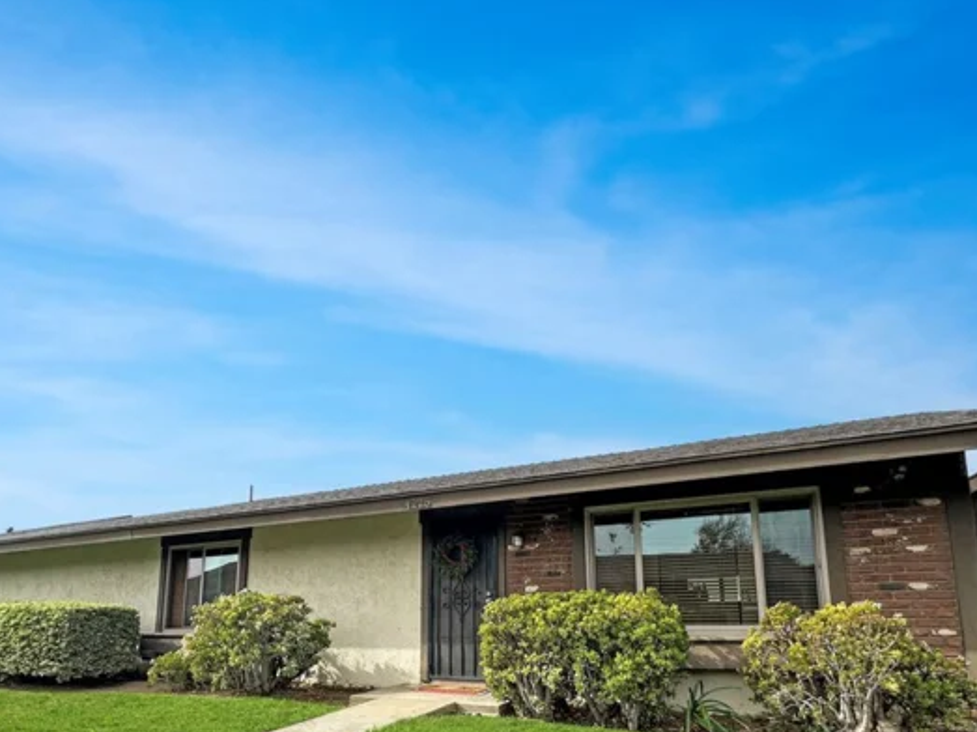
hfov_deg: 81.7
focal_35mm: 20
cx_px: 466
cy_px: 491
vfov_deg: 64.2
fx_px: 564
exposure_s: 1/2304
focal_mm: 2.22
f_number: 2.2
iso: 50
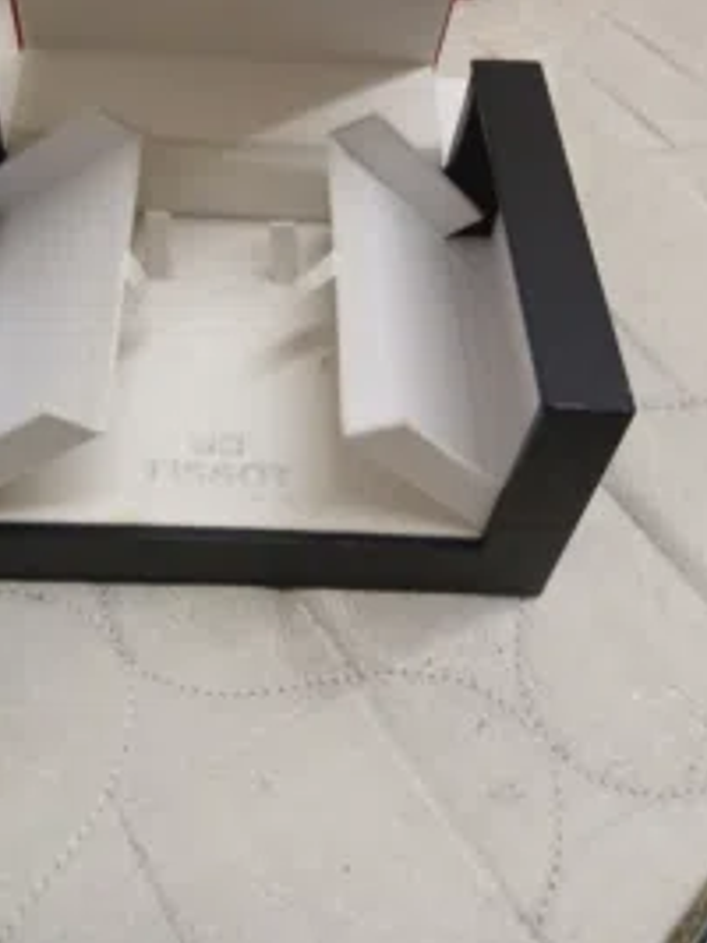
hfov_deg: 36.5
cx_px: 244
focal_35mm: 39
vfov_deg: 46.3
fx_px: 1063
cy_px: 247
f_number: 1.8
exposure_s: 1/25
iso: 400
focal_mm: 3.98
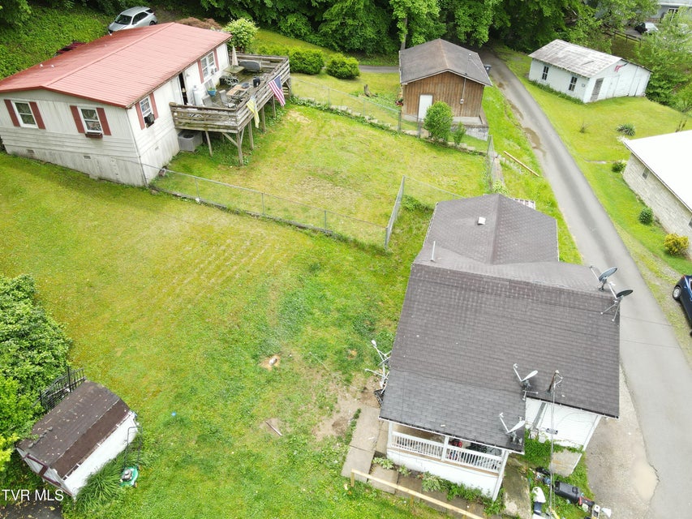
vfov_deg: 56.8
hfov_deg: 71.6
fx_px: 480
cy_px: 260
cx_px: 346
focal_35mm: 24
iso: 100
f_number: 2.8
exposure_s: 1/100
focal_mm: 4.5
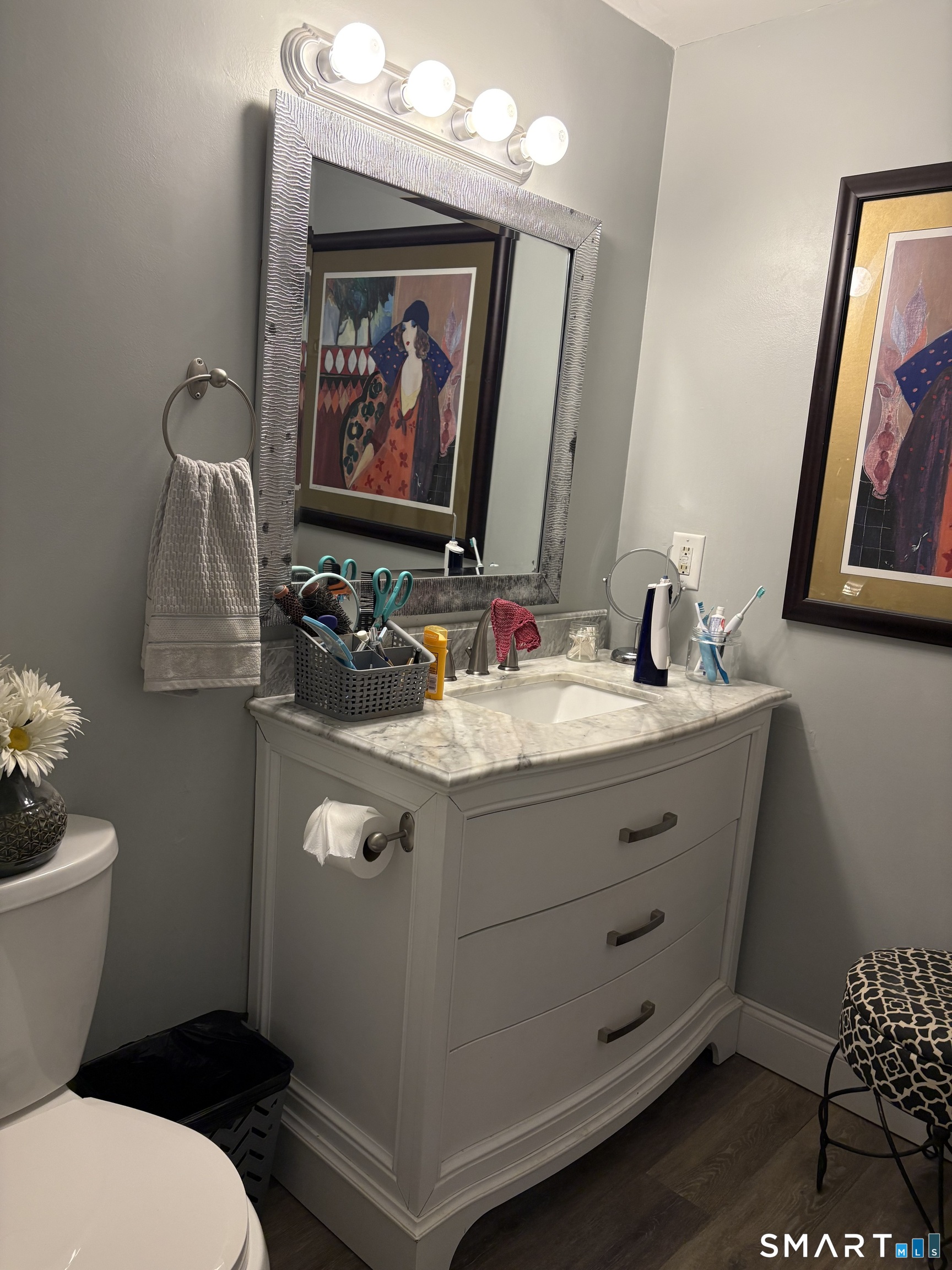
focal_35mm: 26
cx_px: 476
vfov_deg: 67.3
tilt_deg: -10.2
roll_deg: -4.4
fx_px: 953
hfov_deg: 53.1
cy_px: 635
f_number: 1.6
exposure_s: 1/60
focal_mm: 5.96
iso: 125
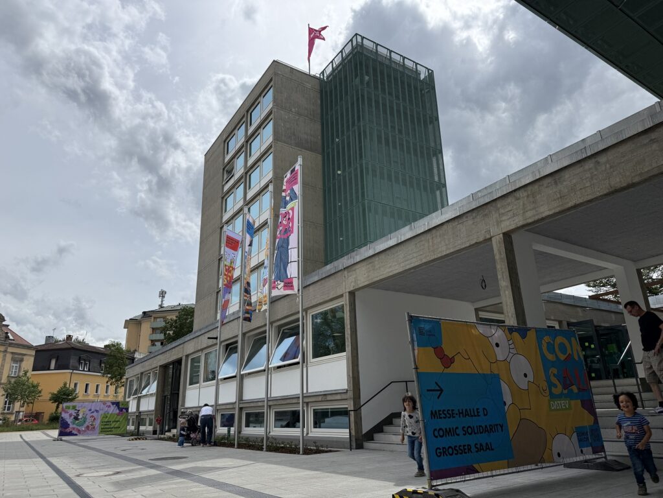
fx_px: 460
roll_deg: +2.0
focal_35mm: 24
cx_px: 332
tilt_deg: +18.4
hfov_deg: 71.6
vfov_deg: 56.8
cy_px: 249
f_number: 1.78
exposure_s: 1/9091
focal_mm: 6.76
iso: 80
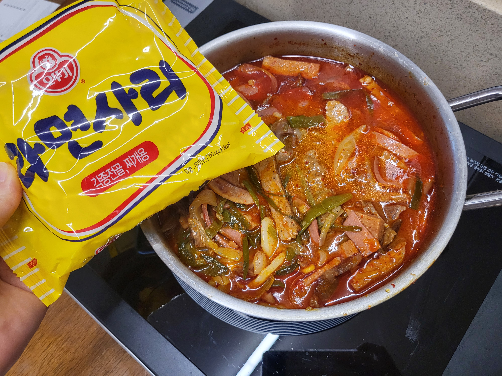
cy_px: 188
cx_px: 251
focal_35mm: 26
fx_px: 377
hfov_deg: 67.3
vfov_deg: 53.1
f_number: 1.8
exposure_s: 1/120
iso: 200
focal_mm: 4.25
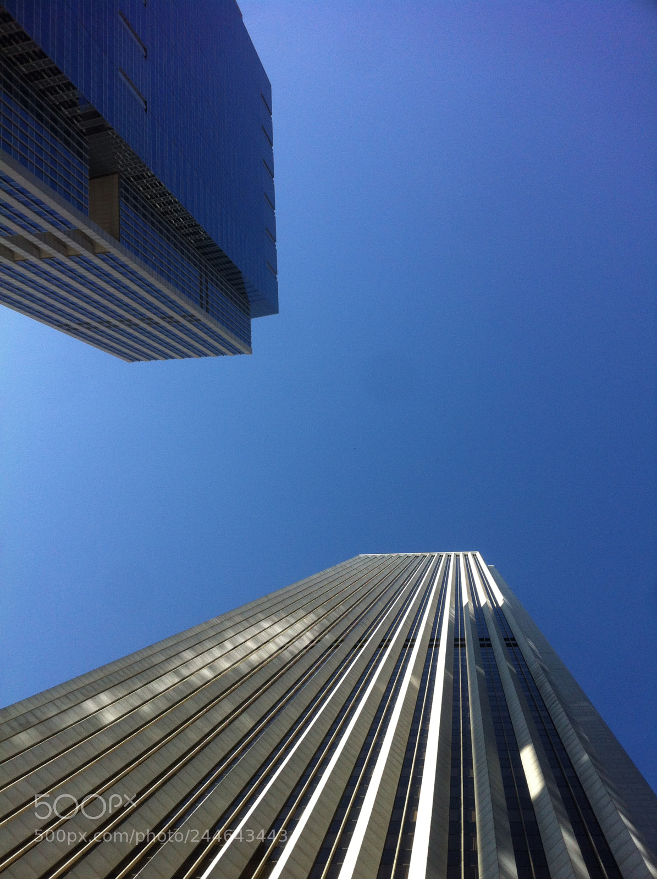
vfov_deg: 52.7
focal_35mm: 35
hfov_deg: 40.6
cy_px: 440
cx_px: 328
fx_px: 888
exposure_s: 1/973
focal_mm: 3.85
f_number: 2.8
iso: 80
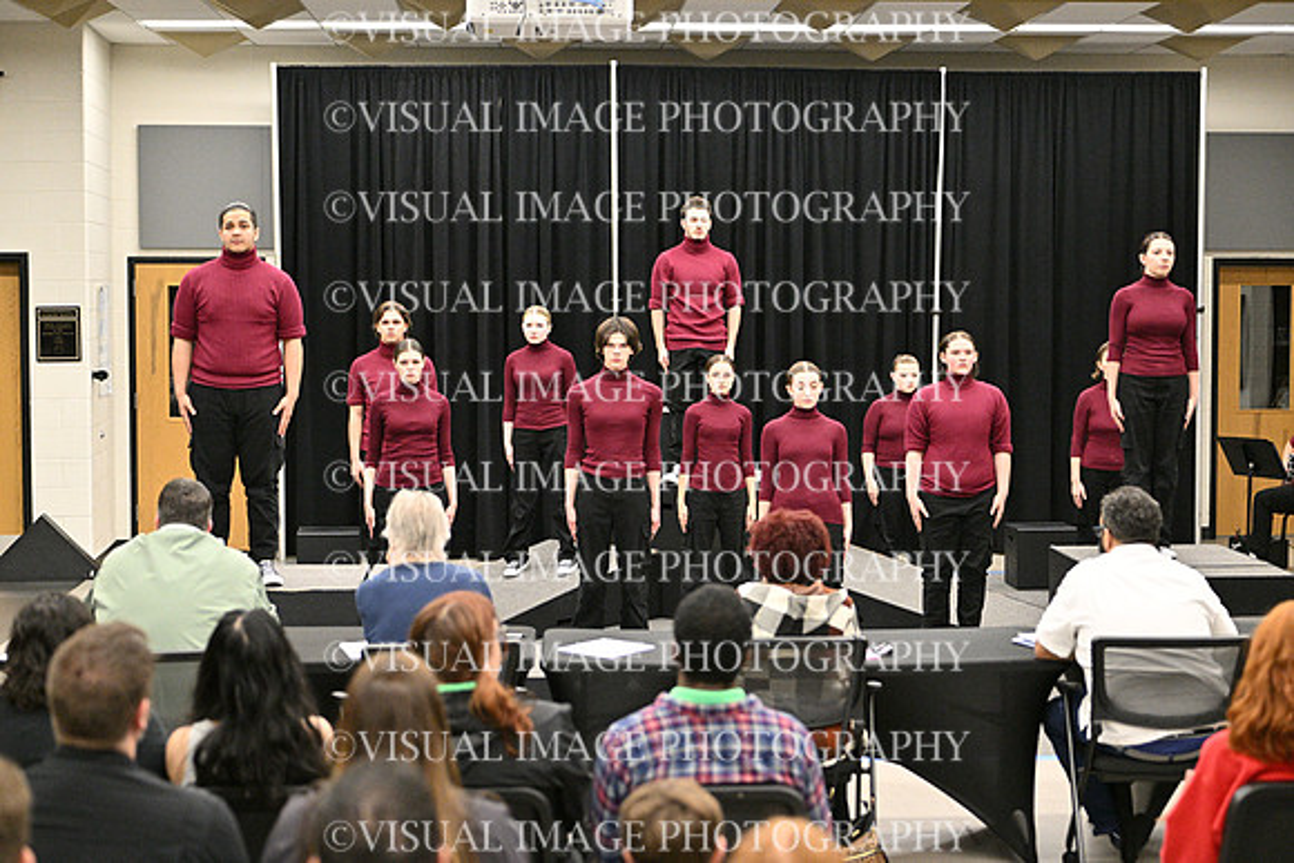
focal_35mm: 59
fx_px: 2121
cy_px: 432
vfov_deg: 23.0
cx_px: 647
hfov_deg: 33.9
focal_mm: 59
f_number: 2.4
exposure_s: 1/640
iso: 6400
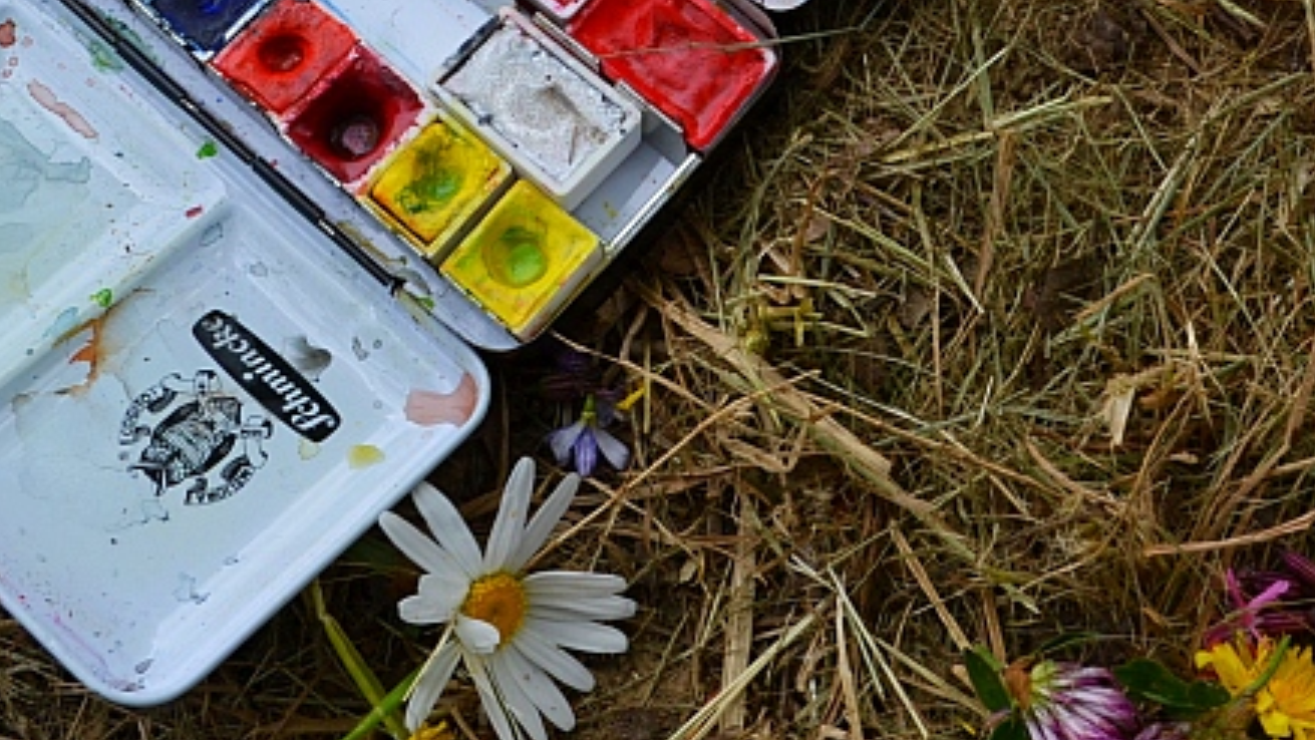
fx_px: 2406
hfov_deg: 30.3
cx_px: 885
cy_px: 2
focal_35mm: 69
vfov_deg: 17.1
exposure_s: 1/125
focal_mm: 24
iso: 100
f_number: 8
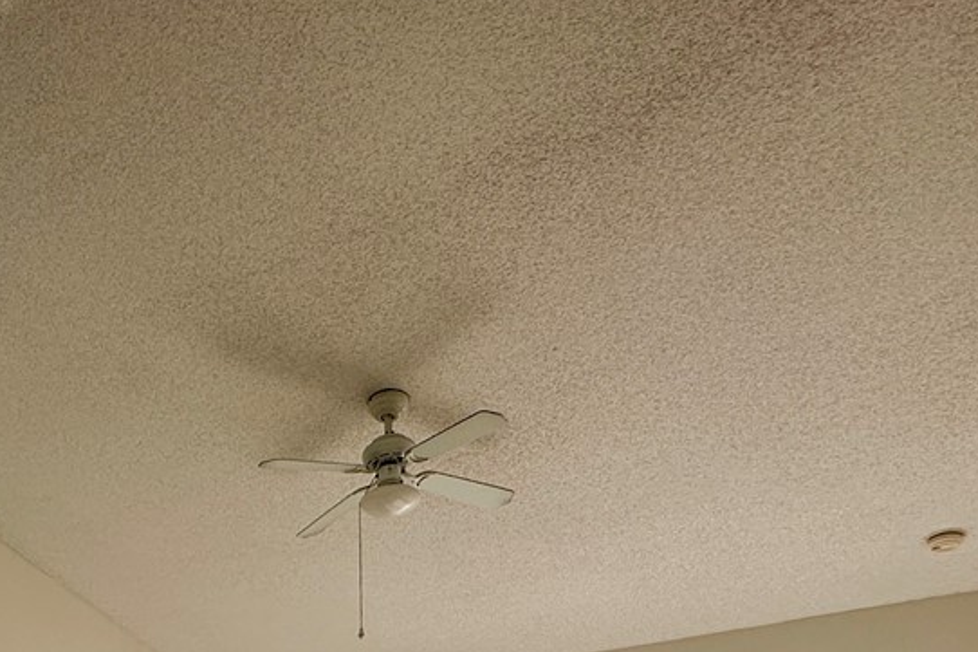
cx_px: -51
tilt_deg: +1.7
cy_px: 927
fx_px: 1168
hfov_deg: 38.9
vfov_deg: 25.2
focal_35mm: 43
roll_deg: -0.1
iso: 40
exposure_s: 1/181
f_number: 2.2
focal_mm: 2.22
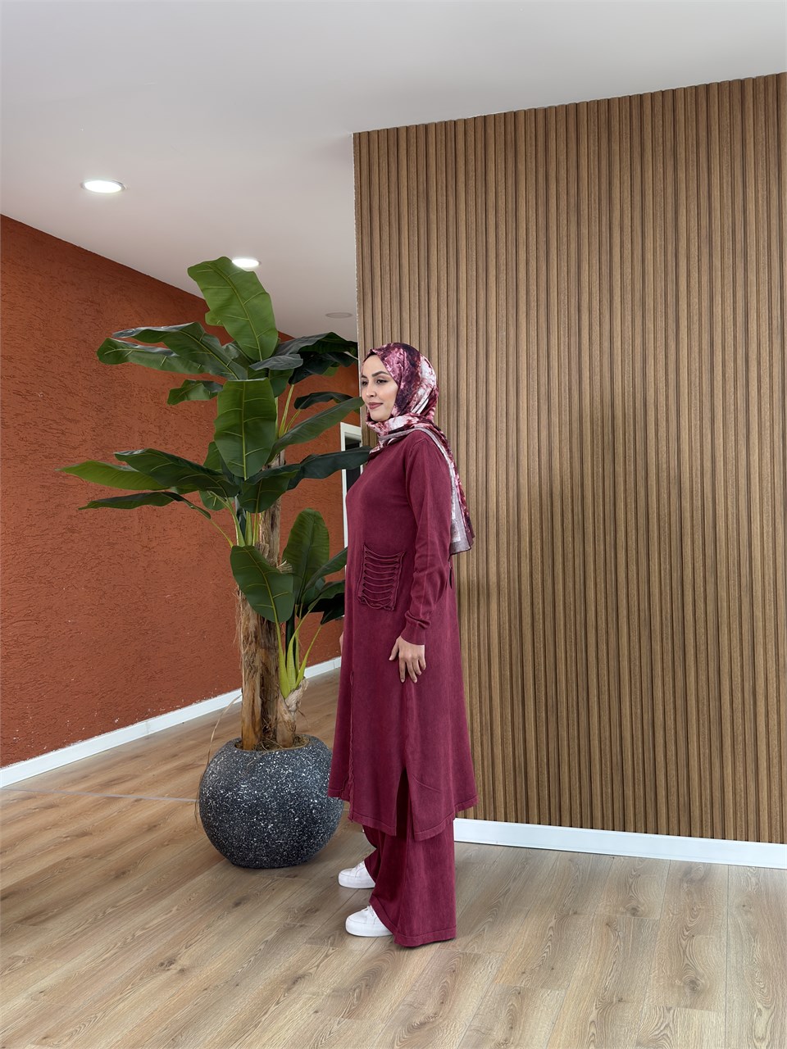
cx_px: 394
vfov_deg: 52.6
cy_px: 524
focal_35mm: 35
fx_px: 1061
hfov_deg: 40.7
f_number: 1.78
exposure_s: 1/86
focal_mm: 6.76
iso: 100
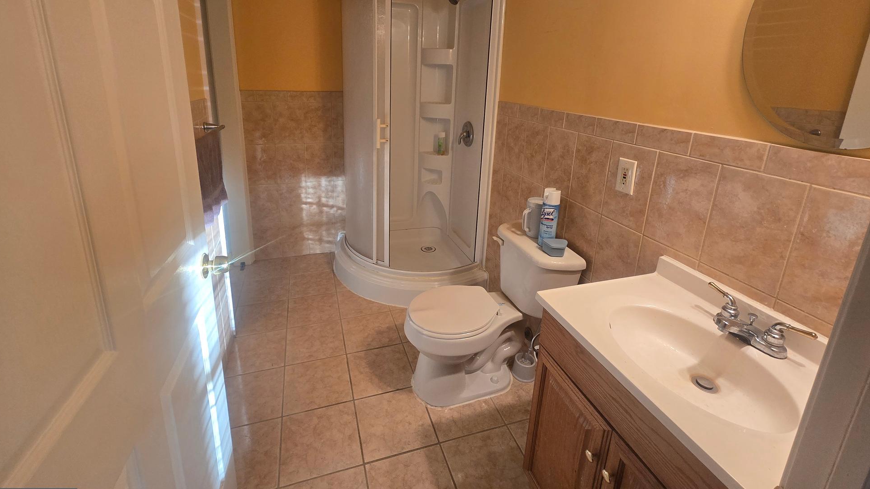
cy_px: 180
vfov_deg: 69.3
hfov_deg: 103.0
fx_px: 346
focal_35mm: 15
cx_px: 426
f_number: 2.2
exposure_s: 1/60
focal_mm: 2.2
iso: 125
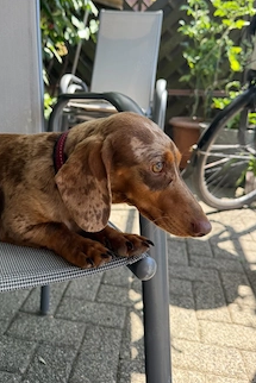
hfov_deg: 42.1
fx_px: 330
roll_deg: -3.5
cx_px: 101
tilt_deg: -11.2
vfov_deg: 59.7
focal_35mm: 31
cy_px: 151
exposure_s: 1/416
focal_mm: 6.76
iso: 100
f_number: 1.78
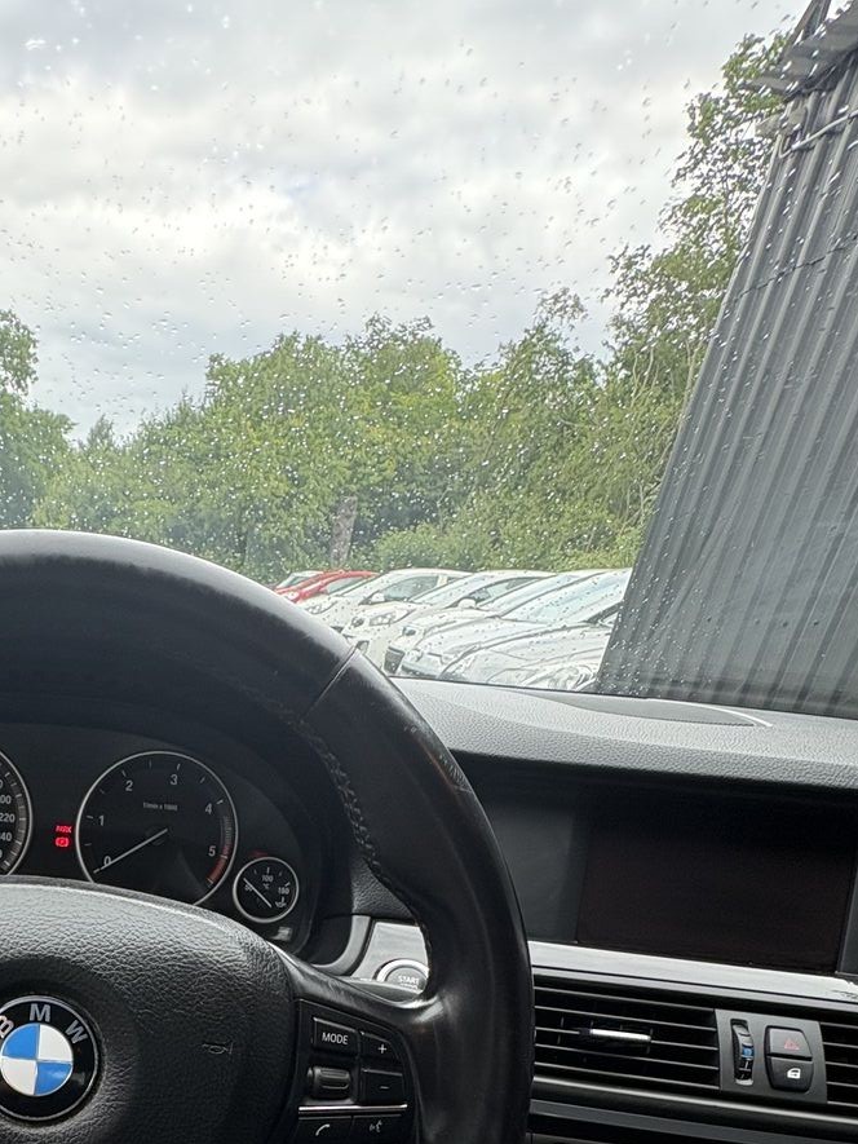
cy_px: 1040
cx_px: 61
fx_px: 892
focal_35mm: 27
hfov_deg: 45.7
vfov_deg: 56.0
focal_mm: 2.22
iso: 125
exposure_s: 1/121
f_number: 2.2
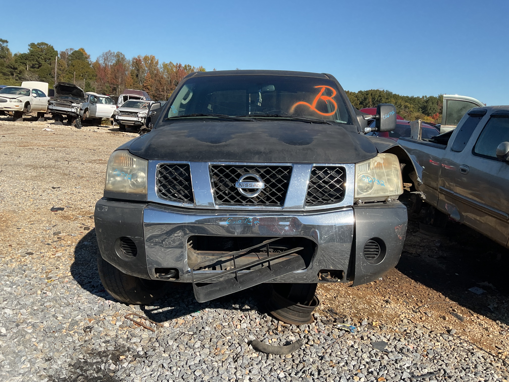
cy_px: 191
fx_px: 426
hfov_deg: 61.7
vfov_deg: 48.2
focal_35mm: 29
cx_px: 254
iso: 16
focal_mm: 3
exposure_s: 1/1912
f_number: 1.8
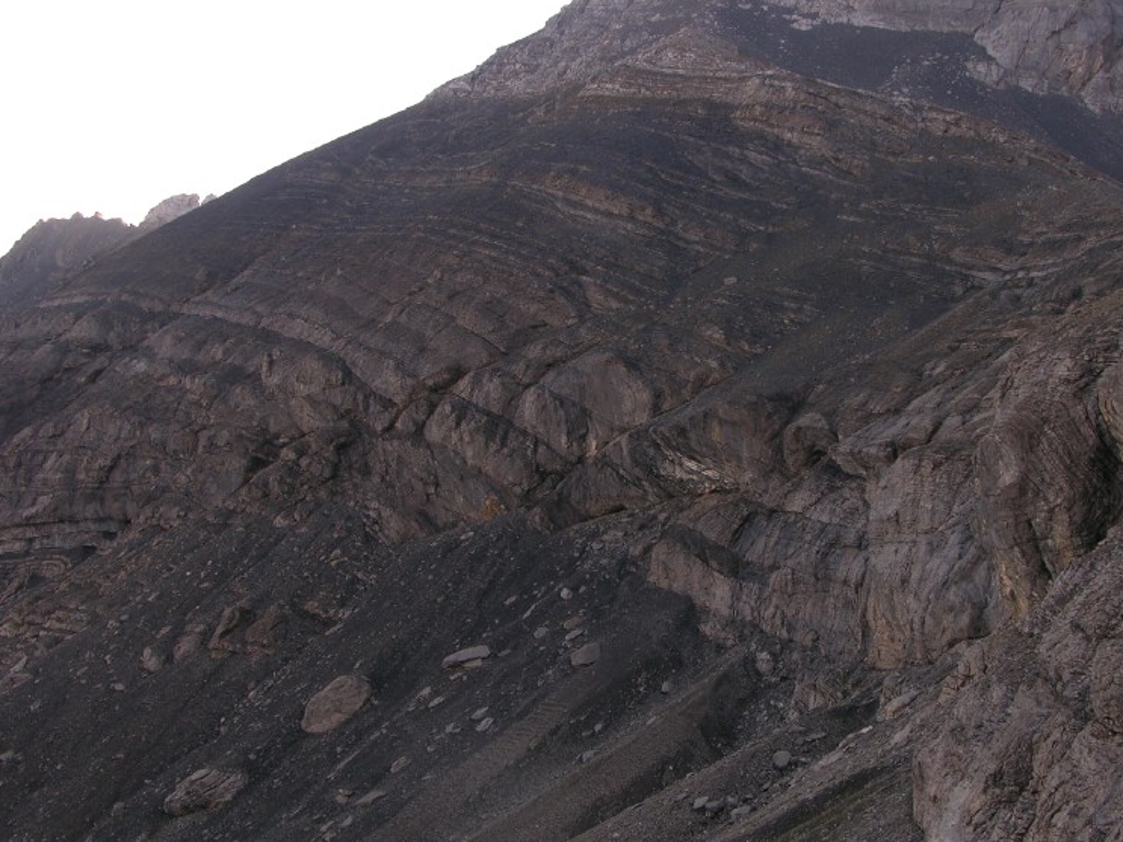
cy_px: 441
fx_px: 1654
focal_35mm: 51
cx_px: 620
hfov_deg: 37.5
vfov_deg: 28.5
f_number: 4.5
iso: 50
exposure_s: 1/125
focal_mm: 9.5
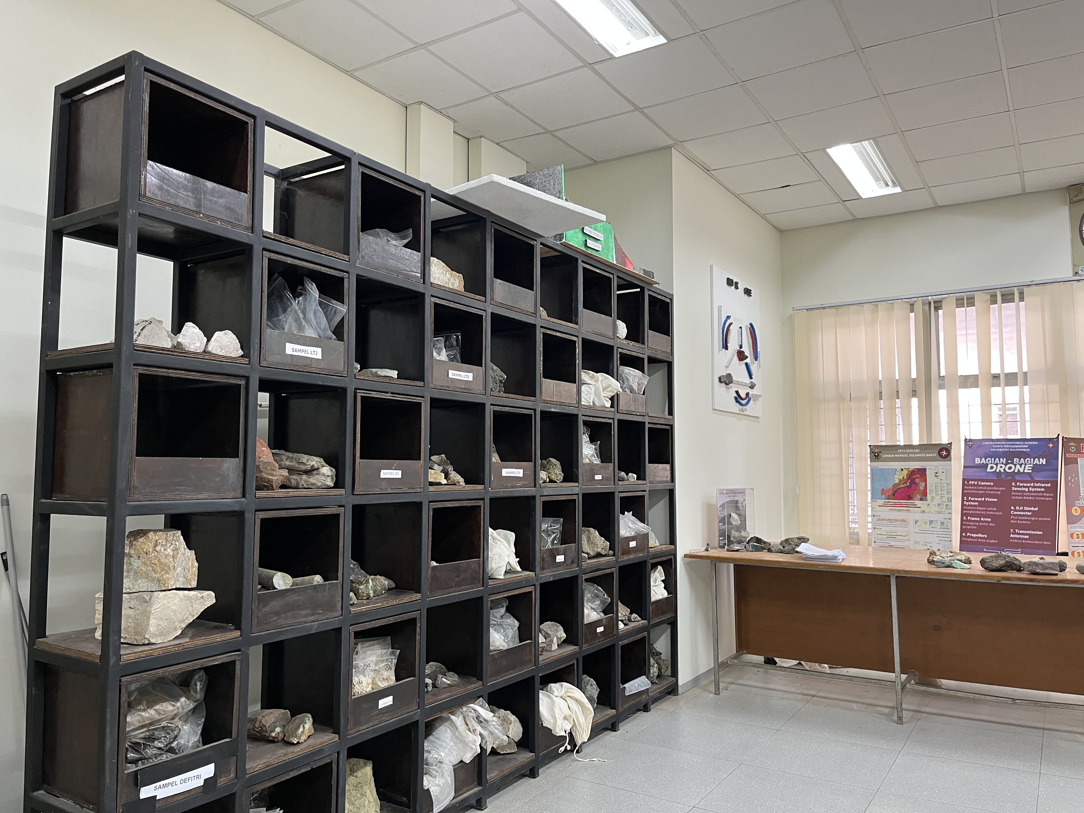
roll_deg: +0.1
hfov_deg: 67.3
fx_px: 814
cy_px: 406
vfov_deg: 53.1
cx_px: 542
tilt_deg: +4.1
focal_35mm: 26
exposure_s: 1/50
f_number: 1.6
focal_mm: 5.1
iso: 125
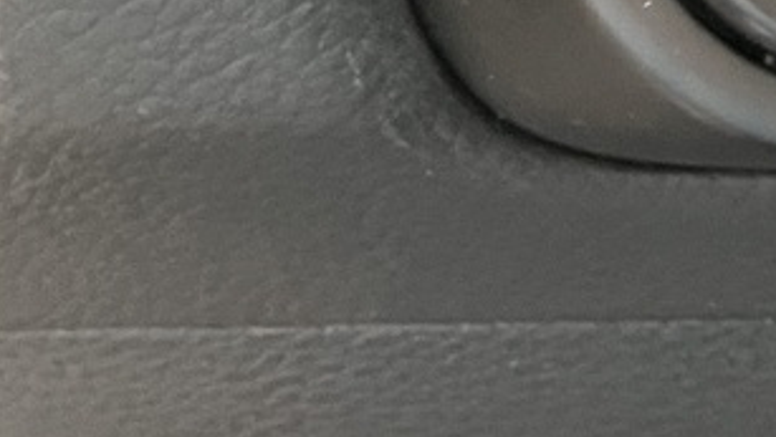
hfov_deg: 13.8
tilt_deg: -18.3
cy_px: -114
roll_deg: -8.8
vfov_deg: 8.4
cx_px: 1289
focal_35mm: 143
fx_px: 2944
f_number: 1.8
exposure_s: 1/60
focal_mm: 3.99
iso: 320
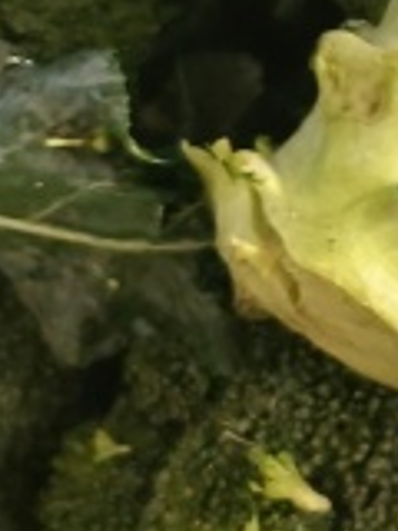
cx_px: 703
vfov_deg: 12.7
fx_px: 2346
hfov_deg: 9.3
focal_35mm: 153
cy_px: -68
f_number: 1.75
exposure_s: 1/11.1
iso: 8427
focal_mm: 5.5
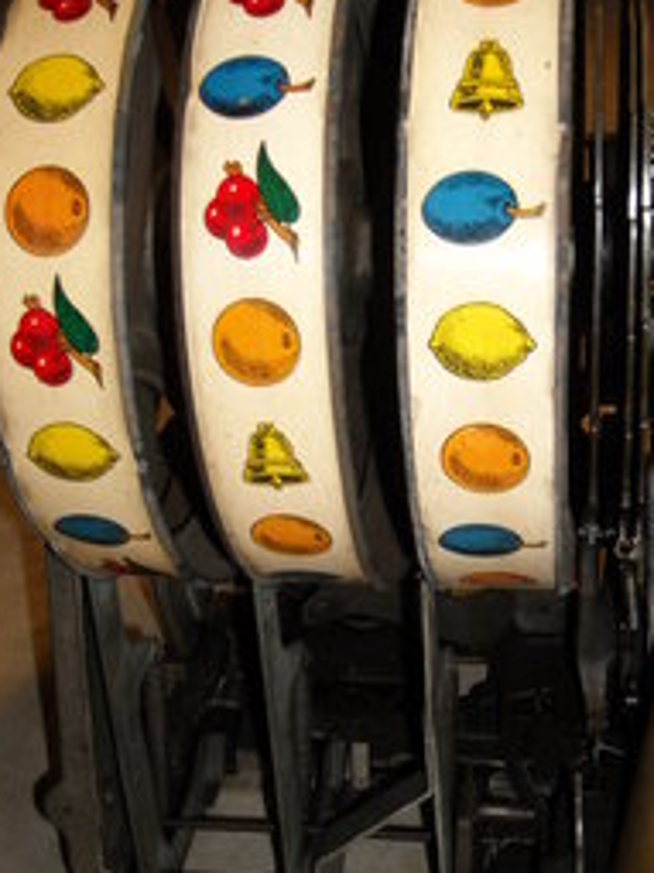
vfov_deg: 34.9
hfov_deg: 26.3
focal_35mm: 55
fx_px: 1387
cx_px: 466
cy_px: 469
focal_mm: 5.7
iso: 200
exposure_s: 1/60
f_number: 2.8
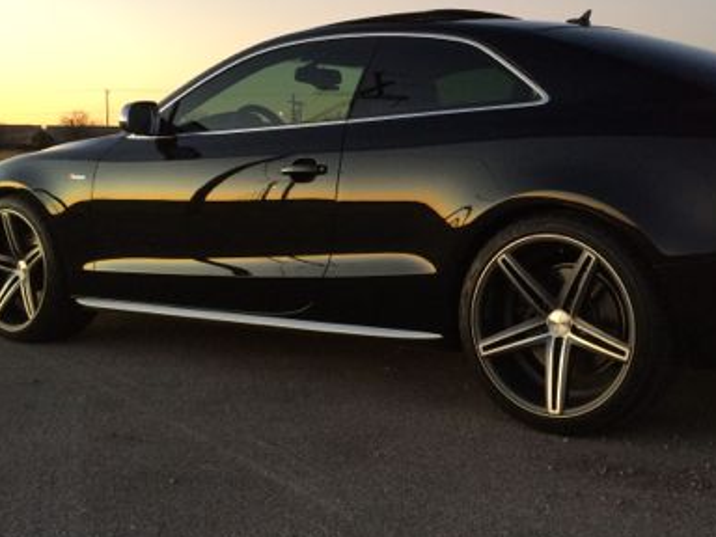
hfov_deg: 38.1
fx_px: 1034
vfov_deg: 29.1
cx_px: 414
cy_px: 233
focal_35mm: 50
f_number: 2.2
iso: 160
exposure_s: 1/30
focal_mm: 4.12
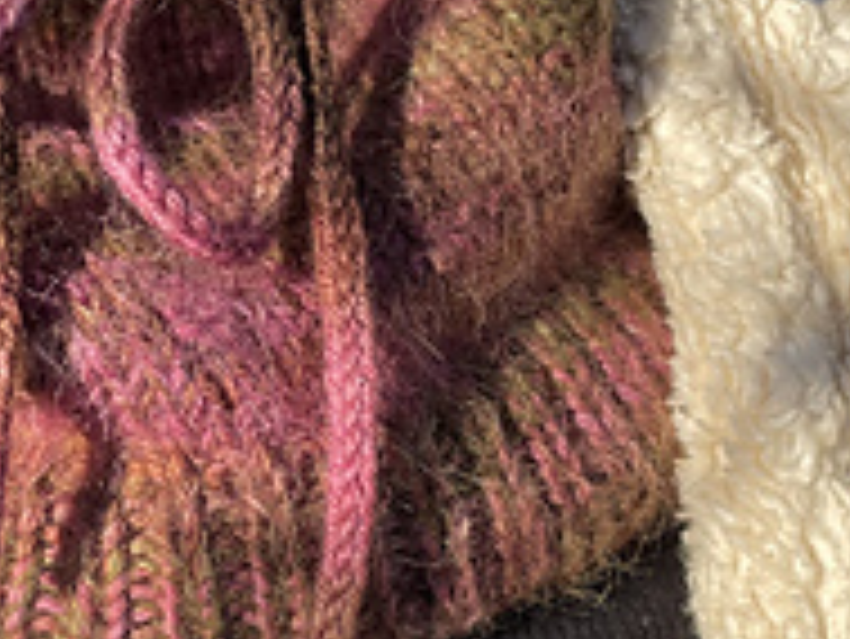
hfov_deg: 22.0
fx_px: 2162
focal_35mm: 88
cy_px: 580
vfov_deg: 16.6
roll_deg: +2.5
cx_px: 198
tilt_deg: -11.5
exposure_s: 1/1289
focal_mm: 4.2
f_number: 1.6
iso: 32
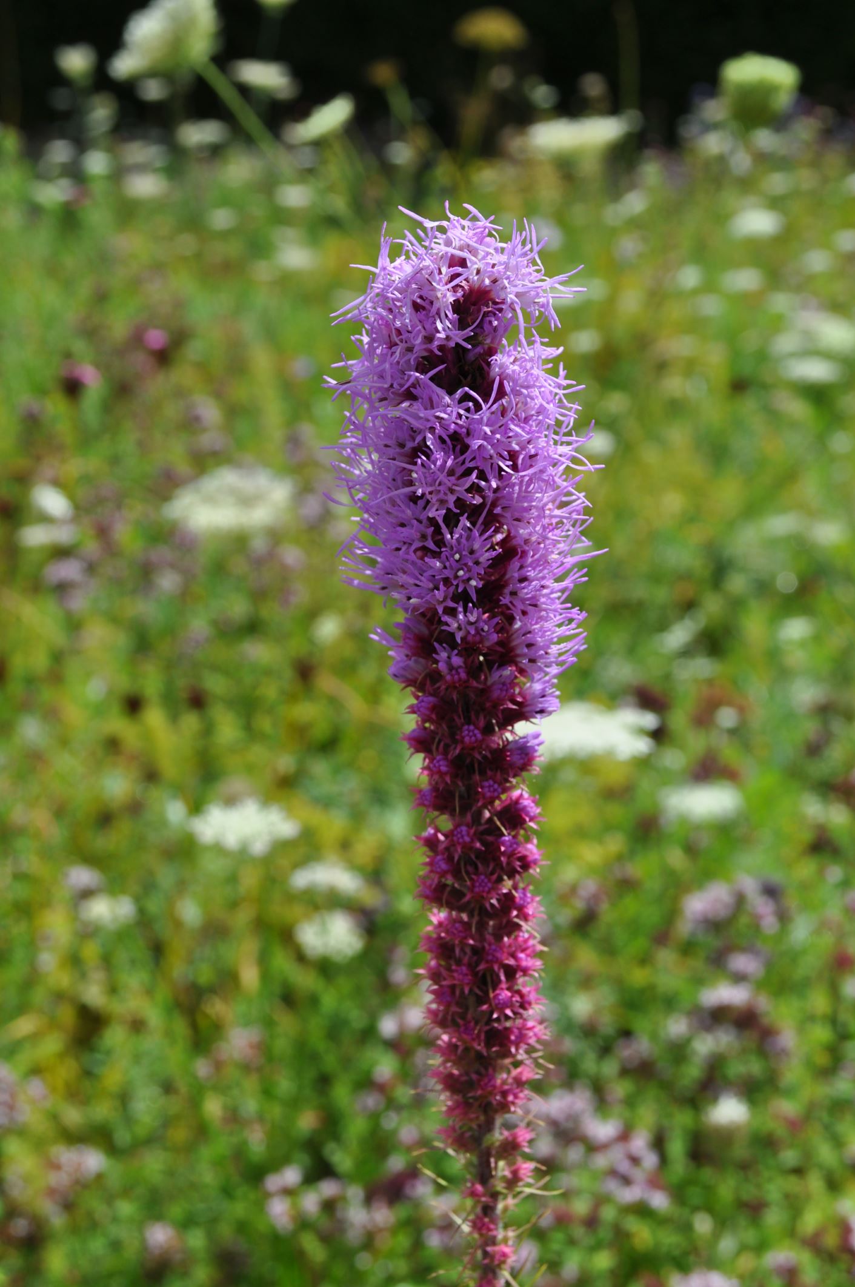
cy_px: 644
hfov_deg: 29.8
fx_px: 1607
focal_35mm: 45
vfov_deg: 43.7
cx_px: 428
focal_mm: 30
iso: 200
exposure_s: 1/400
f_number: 10
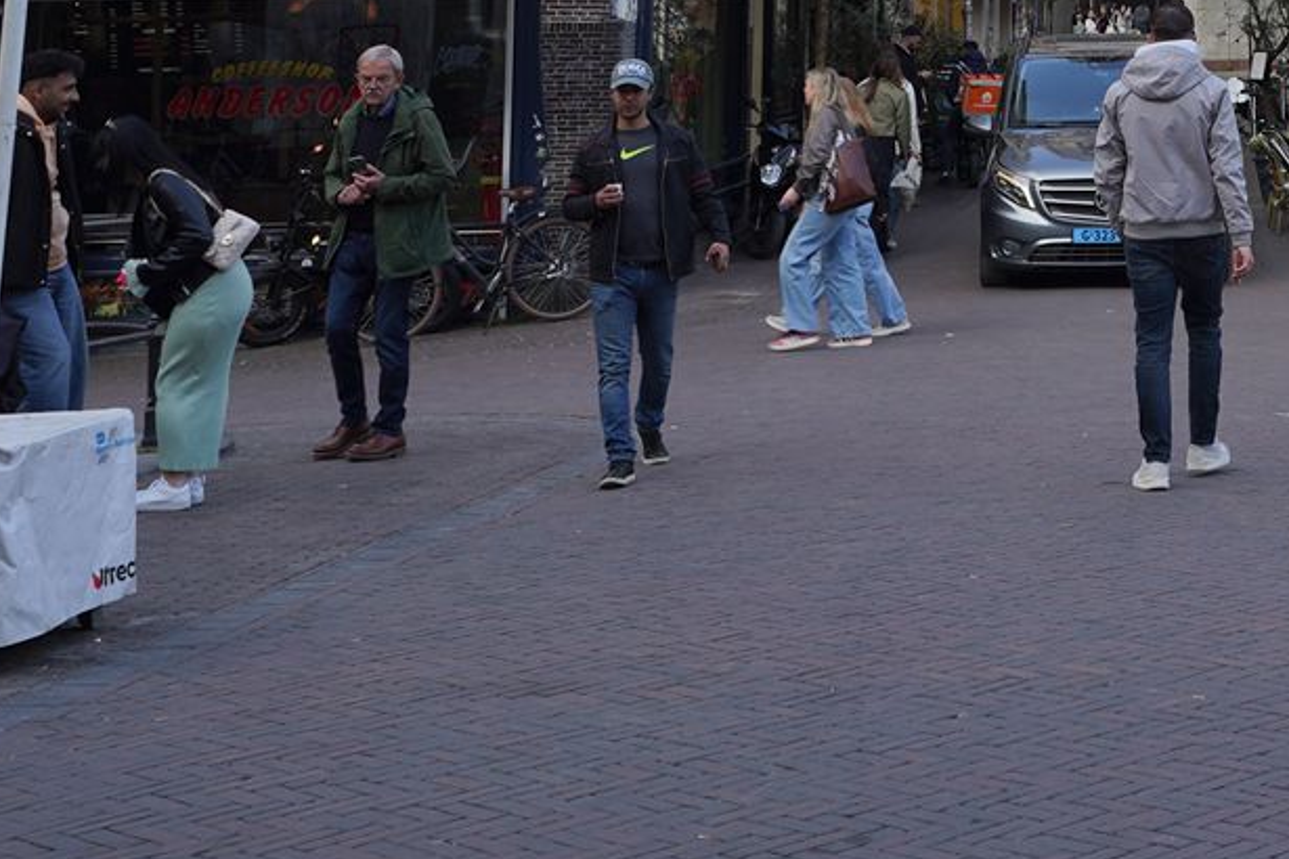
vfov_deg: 16.1
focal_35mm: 78
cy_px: -419
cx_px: 1492
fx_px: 2793
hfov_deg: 24.0
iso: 100
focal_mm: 24
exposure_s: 1/100
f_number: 7.1
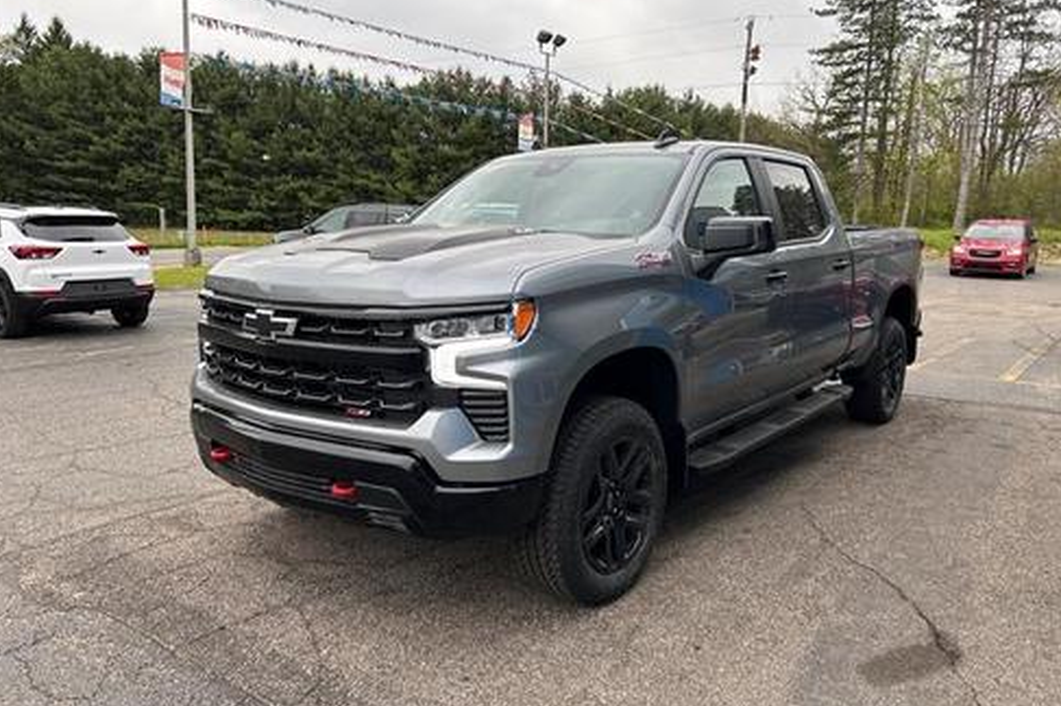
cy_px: 342
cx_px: 534
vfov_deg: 46.3
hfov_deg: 65.5
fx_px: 825
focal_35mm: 28
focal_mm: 5.7
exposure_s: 1/544
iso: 50
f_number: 1.5
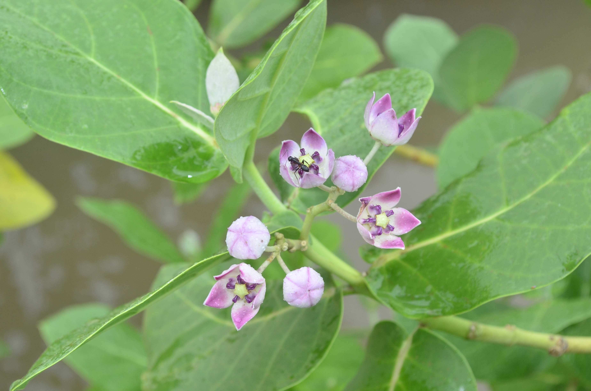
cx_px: 296
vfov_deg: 16.5
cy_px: 196
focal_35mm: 82
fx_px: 1352
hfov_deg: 24.7
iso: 400
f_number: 9
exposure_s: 1/125
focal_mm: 55
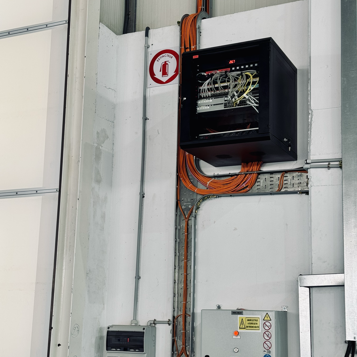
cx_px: 178
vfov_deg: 30.0
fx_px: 665
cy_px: 187
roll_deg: -1.0
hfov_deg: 30.0
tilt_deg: +12.4
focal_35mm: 57
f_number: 1.78
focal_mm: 6.76
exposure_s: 1/50
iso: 50
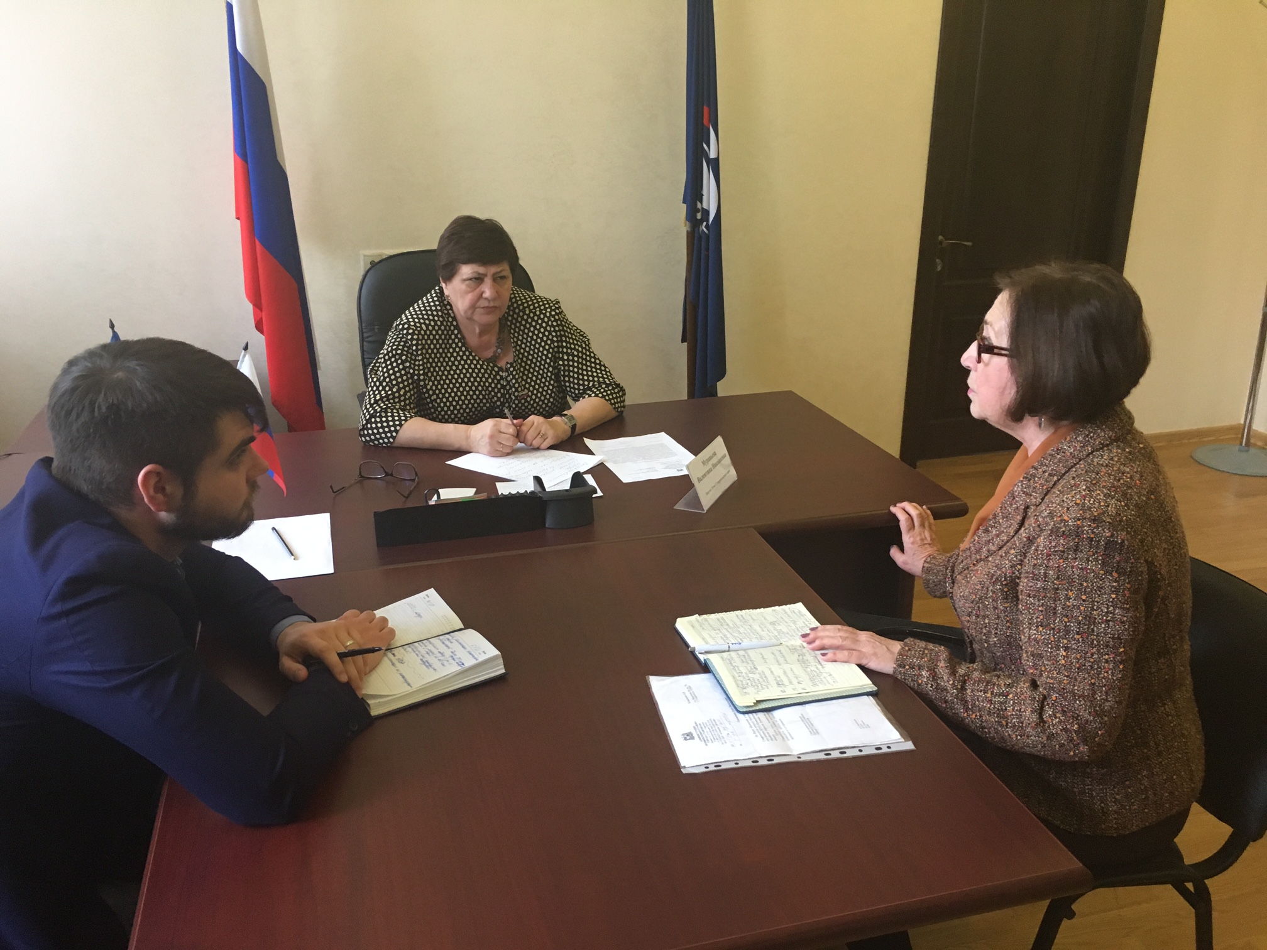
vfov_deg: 48.2
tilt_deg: -18.7
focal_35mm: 29
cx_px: 634
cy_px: 475
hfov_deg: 61.7
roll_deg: -1.2
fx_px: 1061
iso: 160
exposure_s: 1/33
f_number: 2.2
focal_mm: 4.15
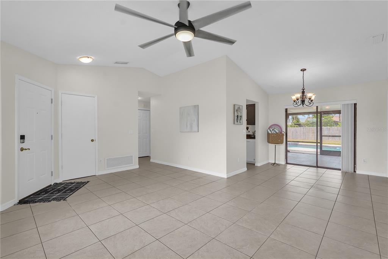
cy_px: 130
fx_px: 178
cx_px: 194
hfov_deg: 95.0
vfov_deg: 72.0
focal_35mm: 16
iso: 200
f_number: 5.6
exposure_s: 1/125
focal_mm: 16.5
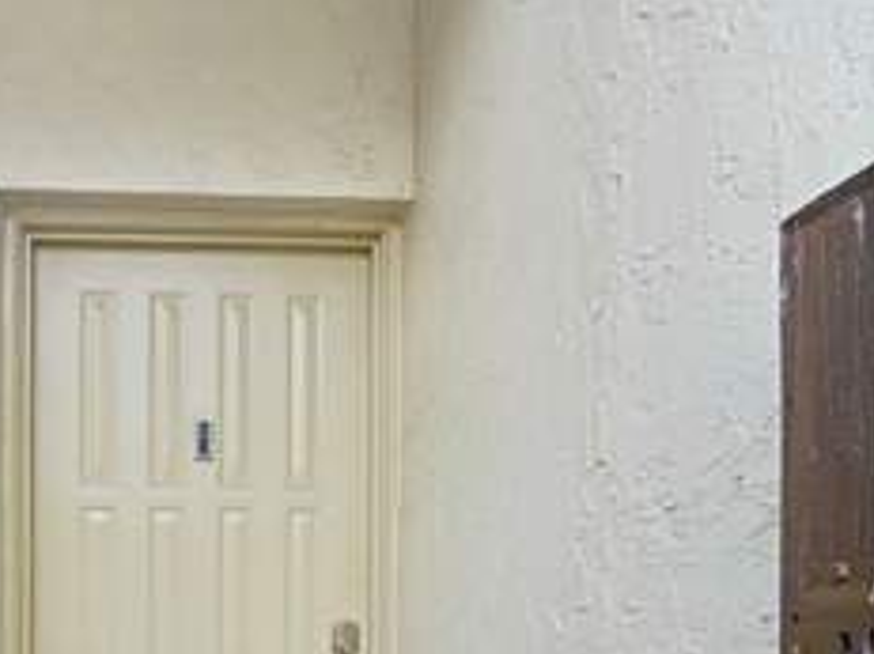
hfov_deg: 53.0
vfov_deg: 39.6
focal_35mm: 33
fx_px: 833
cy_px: 595
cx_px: 223
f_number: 3.5
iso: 125
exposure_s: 1/60
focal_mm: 11
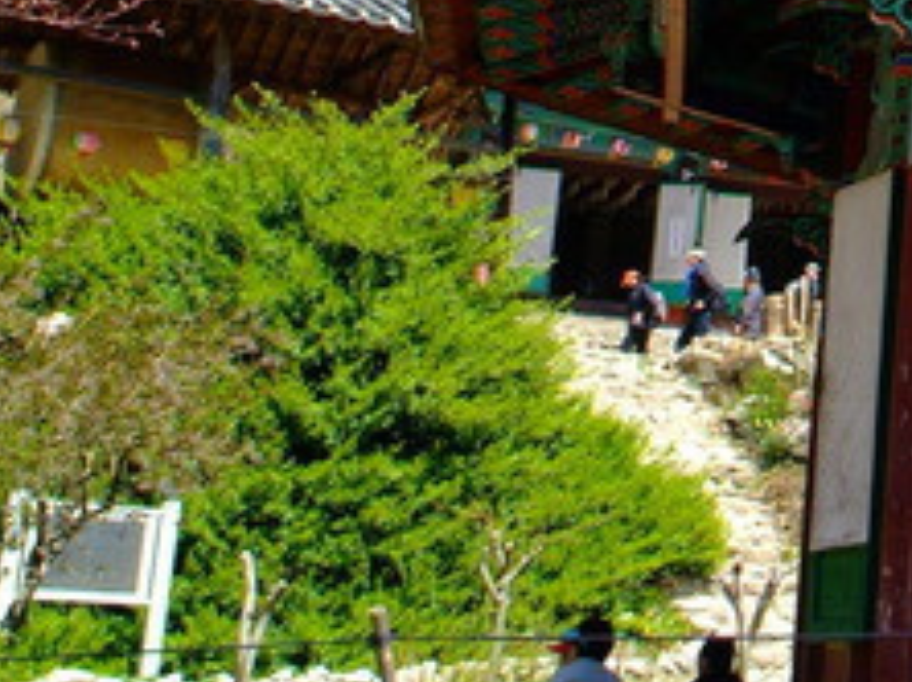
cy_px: 8
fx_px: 2395
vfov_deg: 15.9
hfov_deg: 18.7
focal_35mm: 91
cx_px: 1415
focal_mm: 20
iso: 800
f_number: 11
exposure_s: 1/500
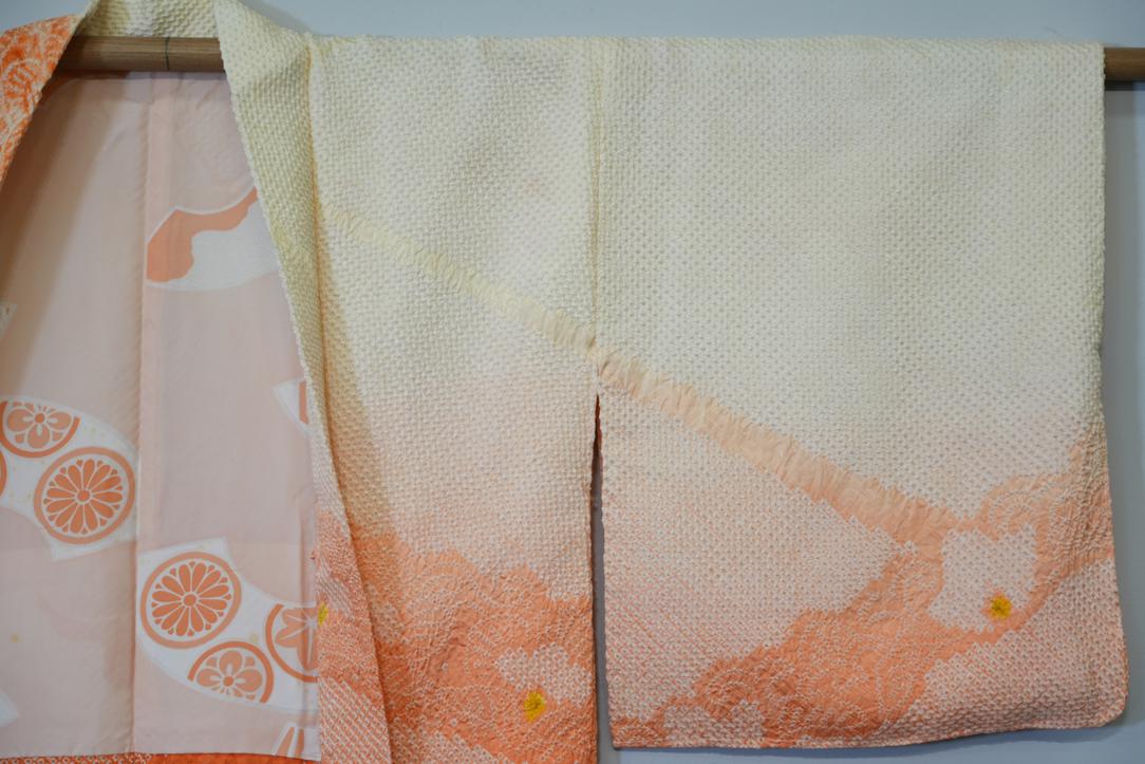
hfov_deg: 28.8
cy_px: 382
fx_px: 2227
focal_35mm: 70
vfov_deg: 19.5
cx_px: 572
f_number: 4
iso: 320
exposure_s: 1/80
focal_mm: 70
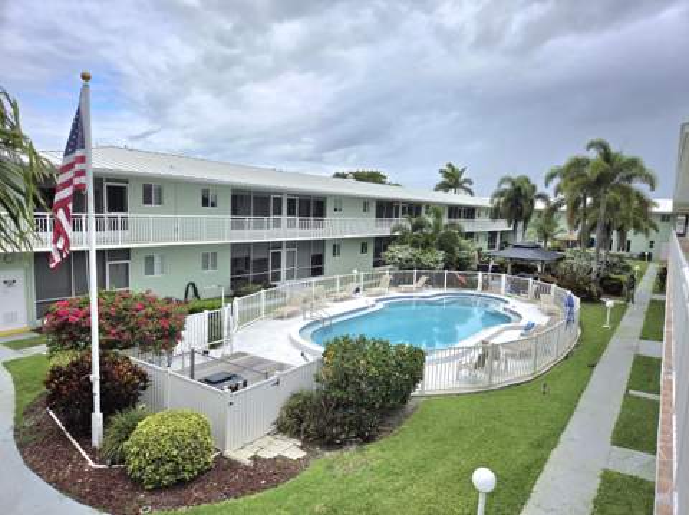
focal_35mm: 23
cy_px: 258
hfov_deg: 74.0
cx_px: 344
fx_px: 457
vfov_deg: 58.8
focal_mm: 5.4
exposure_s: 1/5000
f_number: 1.8
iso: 80
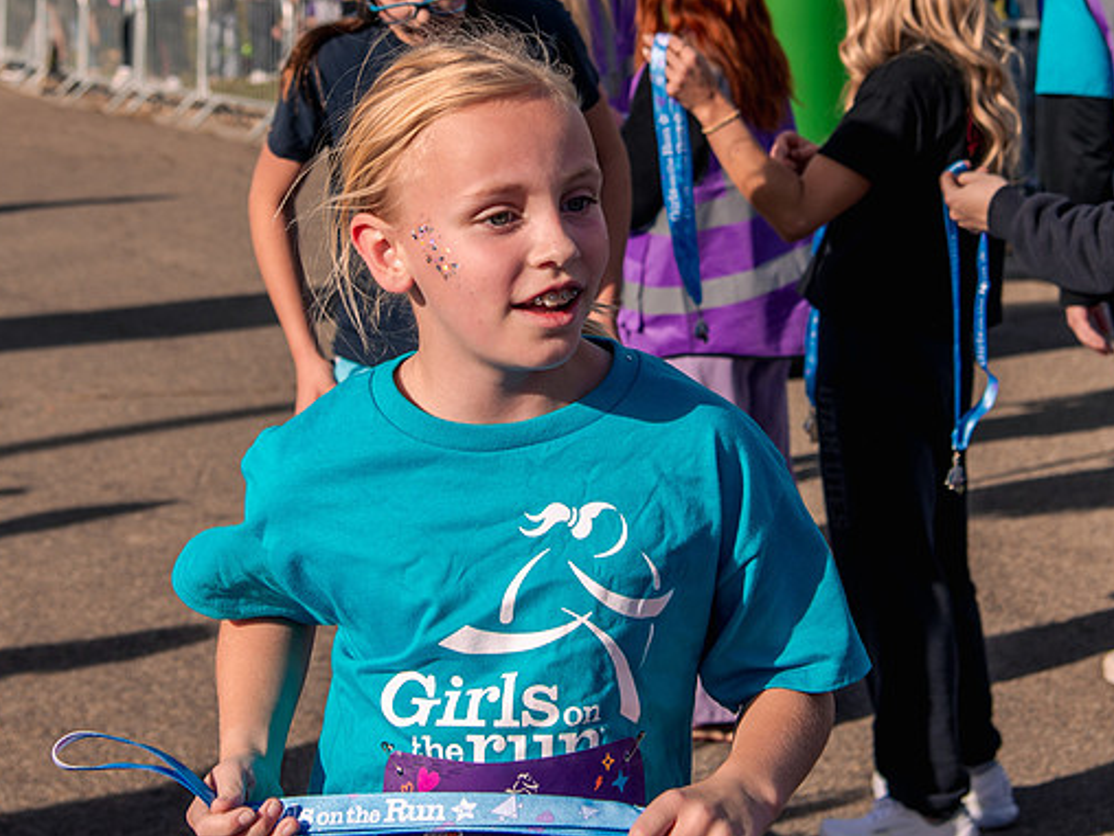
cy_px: 129
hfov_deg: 20.4
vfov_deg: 15.3
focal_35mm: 96
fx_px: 3089
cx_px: 560
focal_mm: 50
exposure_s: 1/1250
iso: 200
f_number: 5.6
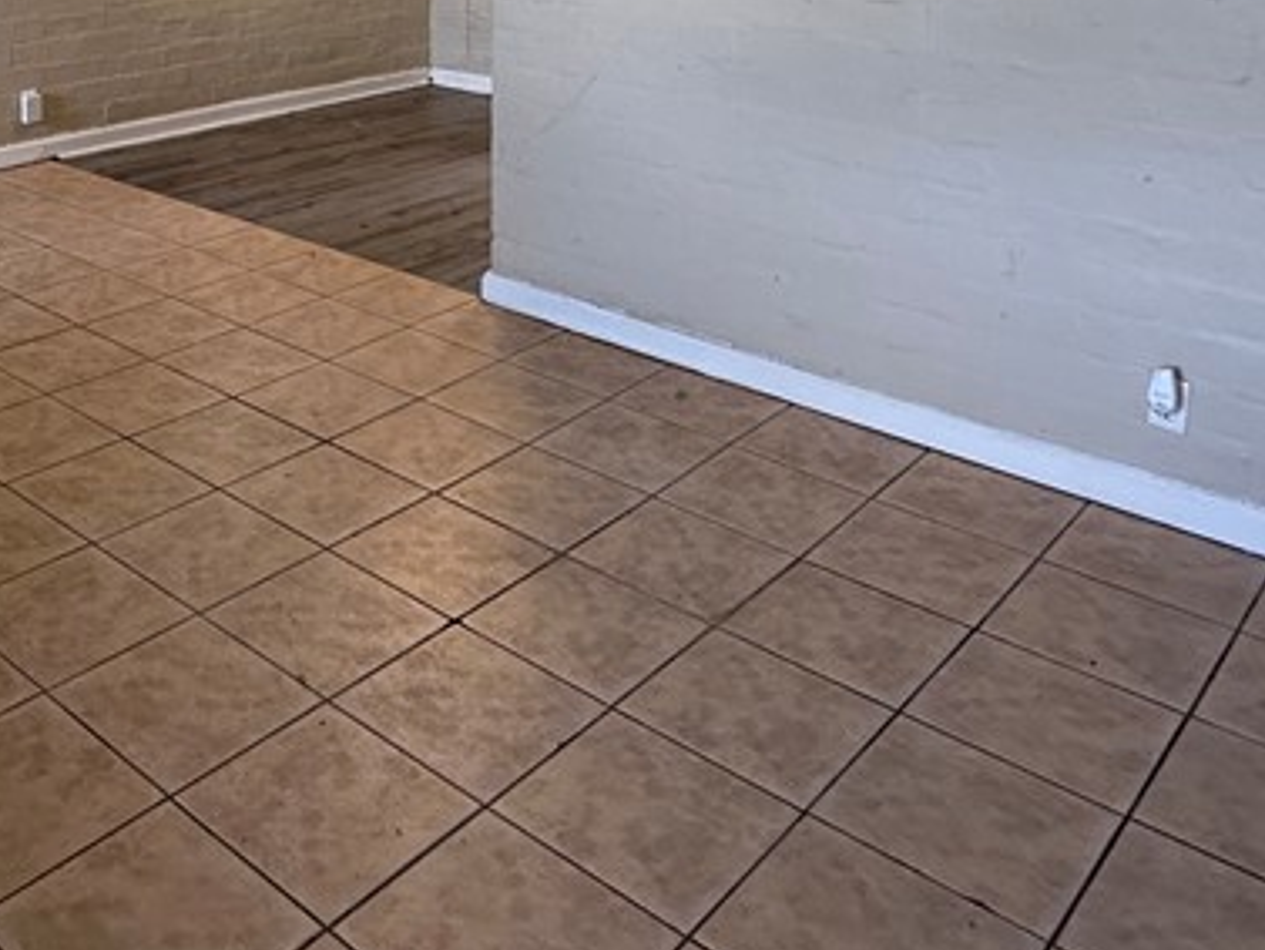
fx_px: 1389
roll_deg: -0.6
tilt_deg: -1.4
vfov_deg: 32.0
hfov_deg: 47.0
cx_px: 302
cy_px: -161
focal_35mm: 38
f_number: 2.2
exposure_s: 1/60
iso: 160
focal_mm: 2.22
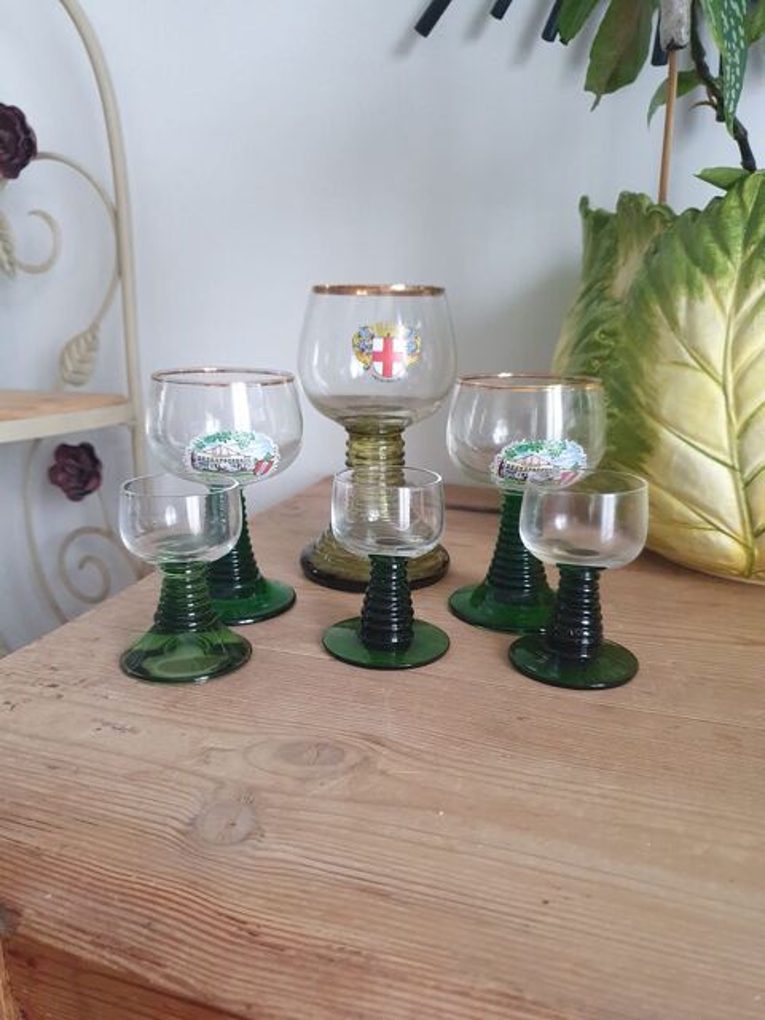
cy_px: 510
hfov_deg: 53.1
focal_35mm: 26
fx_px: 766
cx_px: 382
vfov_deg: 67.3
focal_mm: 4.32
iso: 320
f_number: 1.5
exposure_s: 1/50
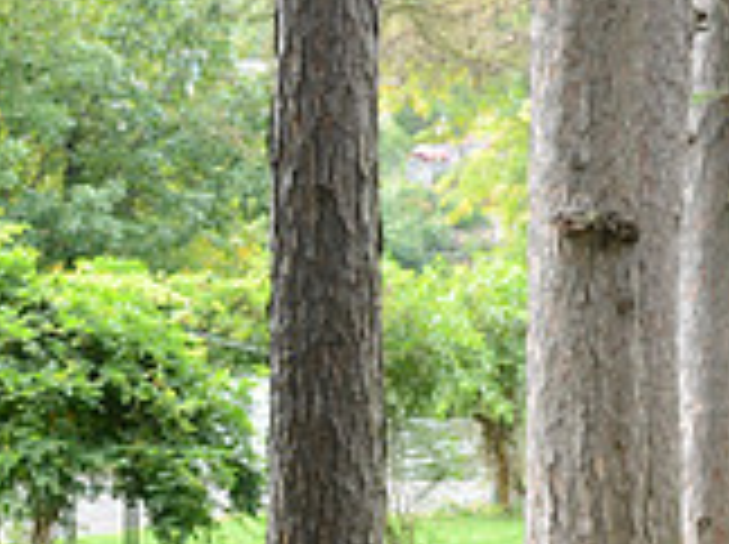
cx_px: -234
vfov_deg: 10.7
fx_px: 2818
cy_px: 769
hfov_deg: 14.1
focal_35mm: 134
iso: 500
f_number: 5.6
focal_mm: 26
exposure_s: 1/125
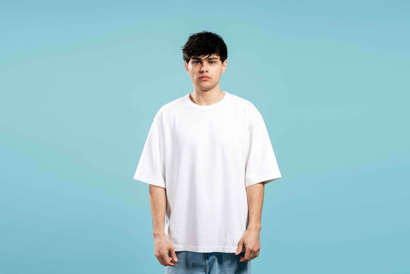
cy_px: 137
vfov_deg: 16.1
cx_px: 205
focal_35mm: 85
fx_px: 968
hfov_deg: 23.9
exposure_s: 1/160
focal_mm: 85
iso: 200
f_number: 7.1
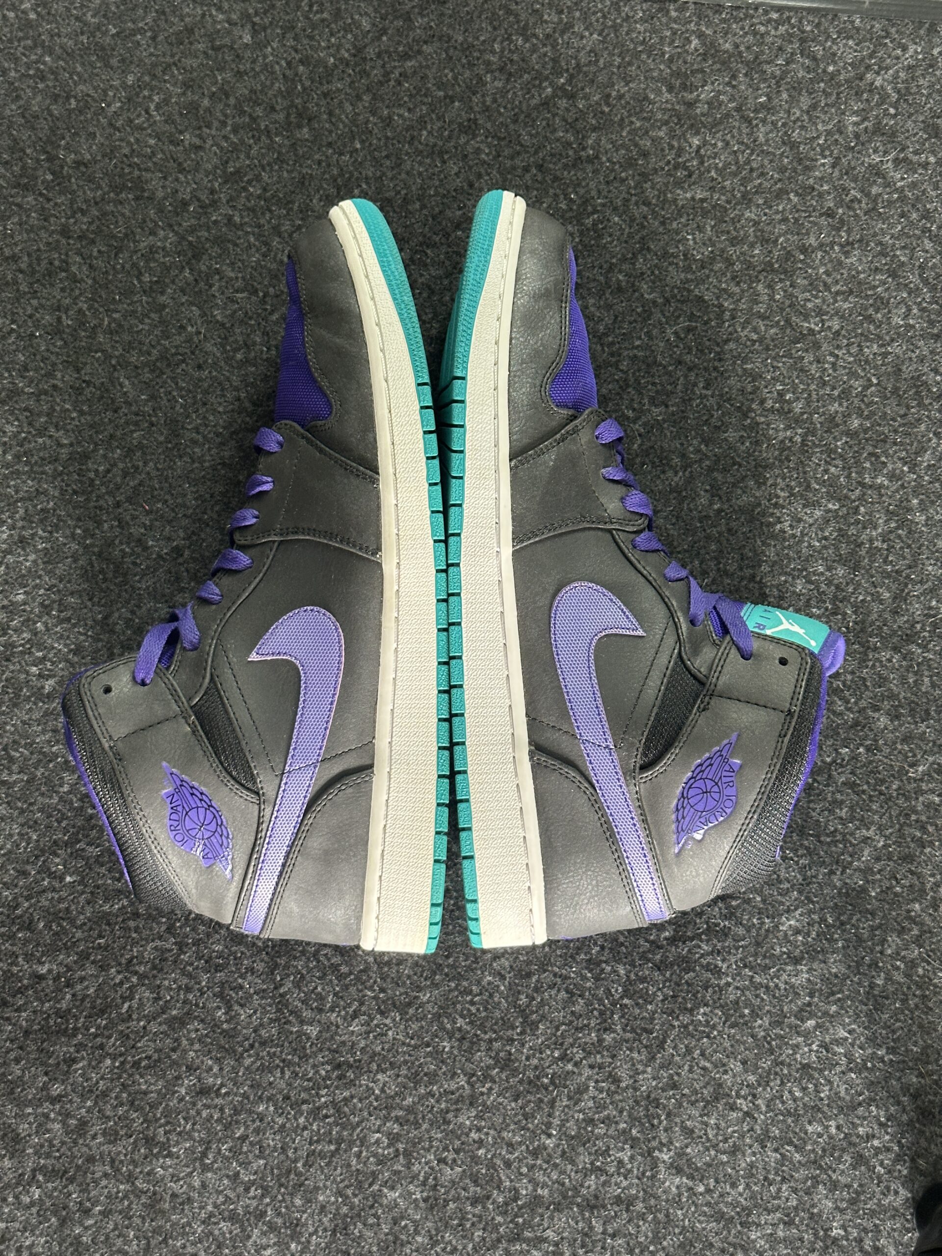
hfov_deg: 30.3
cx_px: 471
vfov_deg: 39.7
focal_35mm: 48
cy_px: 628
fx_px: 1742
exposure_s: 1/50
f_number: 1.78
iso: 250
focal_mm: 6.86
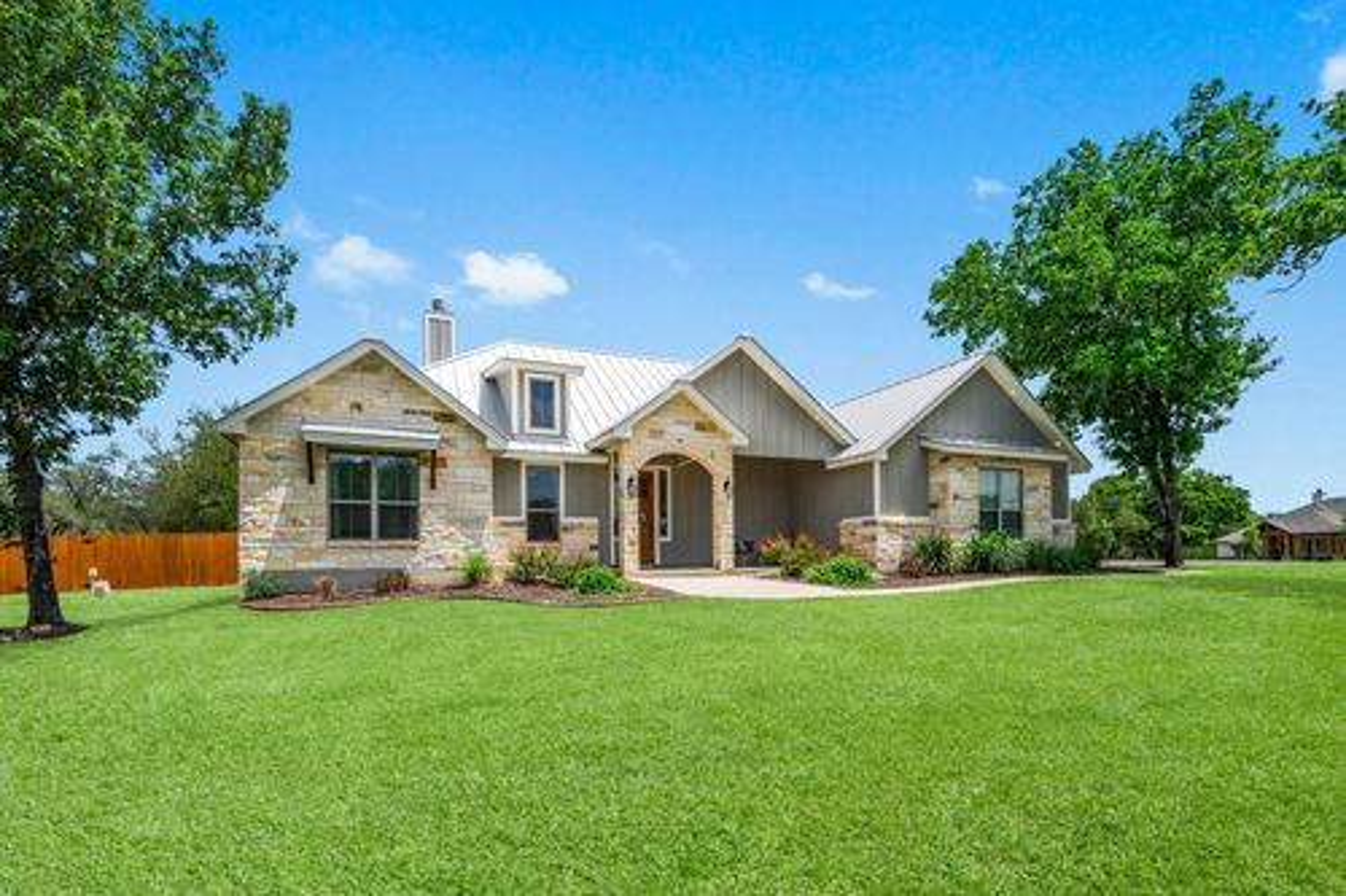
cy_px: 448
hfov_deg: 100.4
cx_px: 673
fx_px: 561
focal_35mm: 15
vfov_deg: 77.3
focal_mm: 10
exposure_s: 1/200
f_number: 10
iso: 800
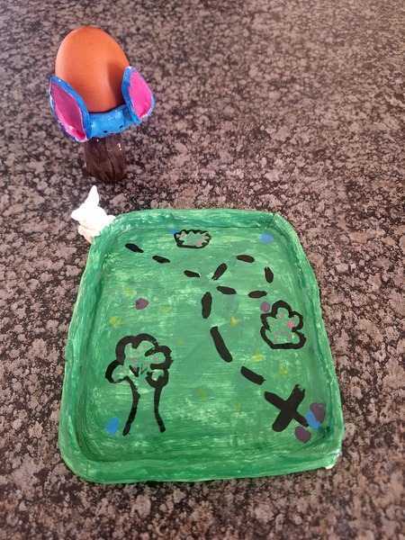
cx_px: 202
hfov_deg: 58.9
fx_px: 359
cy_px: 270
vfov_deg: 73.9
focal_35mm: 23
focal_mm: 5.54
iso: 160
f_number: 1.8
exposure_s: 1/50
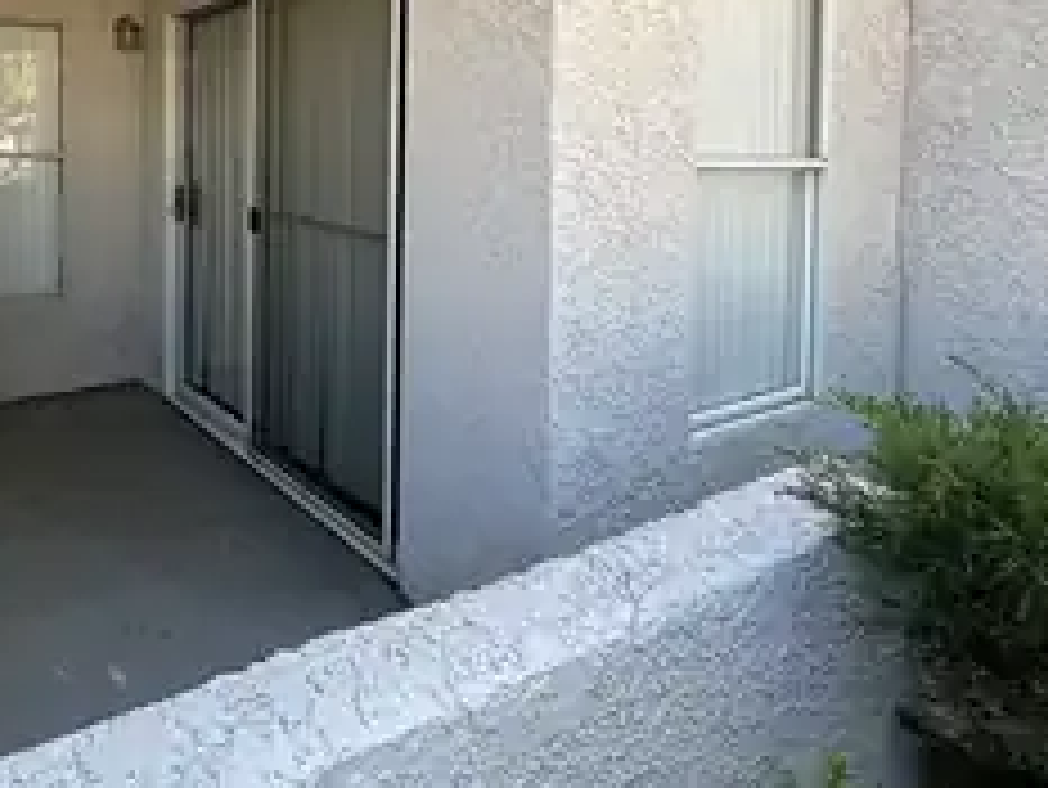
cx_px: 198
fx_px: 727
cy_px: 167
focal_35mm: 24
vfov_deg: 53.4
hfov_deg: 64.7
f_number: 2.2
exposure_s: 1/158
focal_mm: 2.22
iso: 40
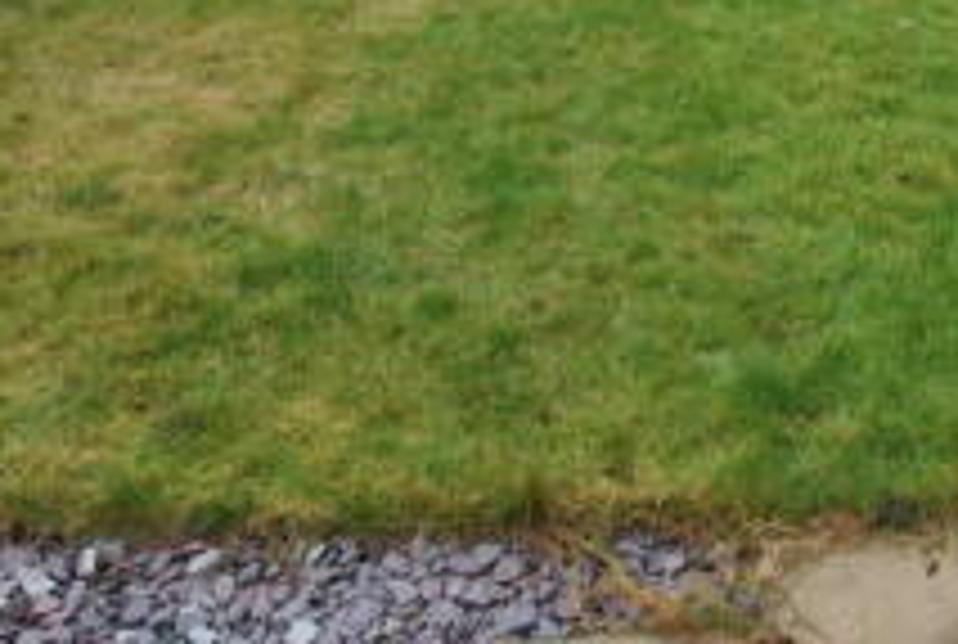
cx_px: 740
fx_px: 1227
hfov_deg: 41.2
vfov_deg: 26.5
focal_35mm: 46
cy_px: -101
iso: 200
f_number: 5.6
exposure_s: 1/125
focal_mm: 10
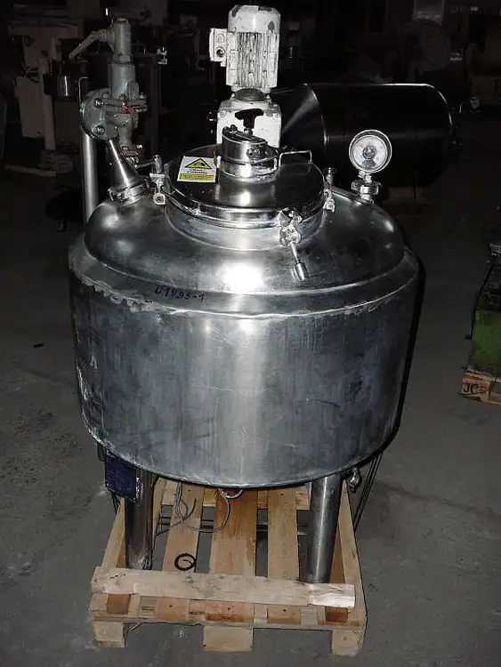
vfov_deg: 52.6
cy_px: 334
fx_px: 675
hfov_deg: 40.7
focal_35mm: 35
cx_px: 250
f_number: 2.8
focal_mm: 5.2
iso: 200
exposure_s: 1/30
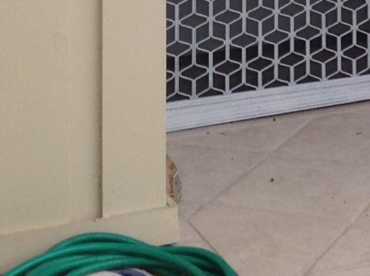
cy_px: -286
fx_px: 1815
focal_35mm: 170
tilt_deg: -2.1
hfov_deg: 11.4
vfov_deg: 8.3
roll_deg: +0.4
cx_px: 475
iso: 64
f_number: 2.4
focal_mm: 4.28
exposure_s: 1/24
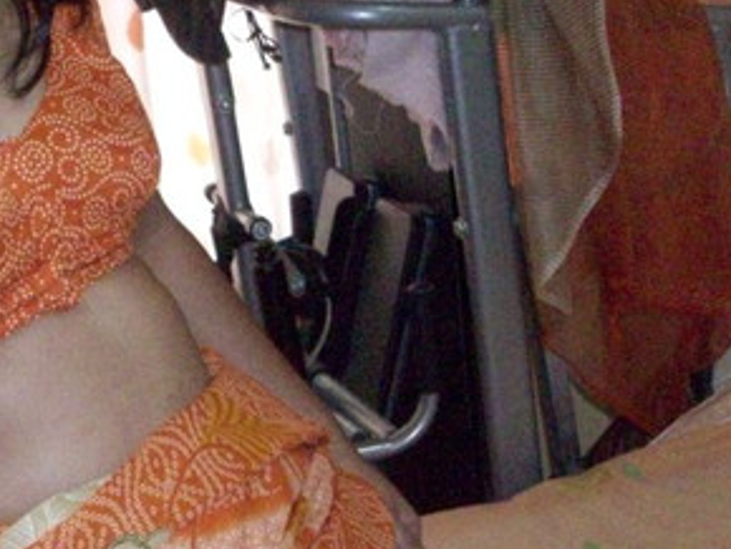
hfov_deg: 25.4
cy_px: 395
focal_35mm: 75
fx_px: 1585
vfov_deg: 19.6
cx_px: 121
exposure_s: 1/128
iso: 800
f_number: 2.8
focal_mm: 5.7
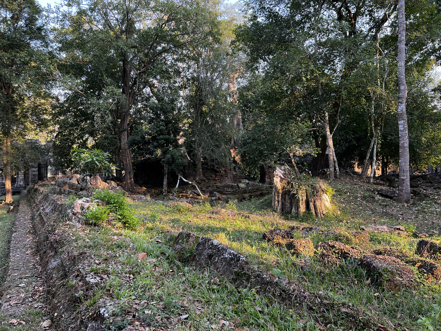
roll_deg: +0.9
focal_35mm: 26
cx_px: 220
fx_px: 331
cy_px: 166
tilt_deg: +1.2
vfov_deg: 53.1
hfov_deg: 67.3
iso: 40
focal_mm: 5.7
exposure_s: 1/191
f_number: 1.5
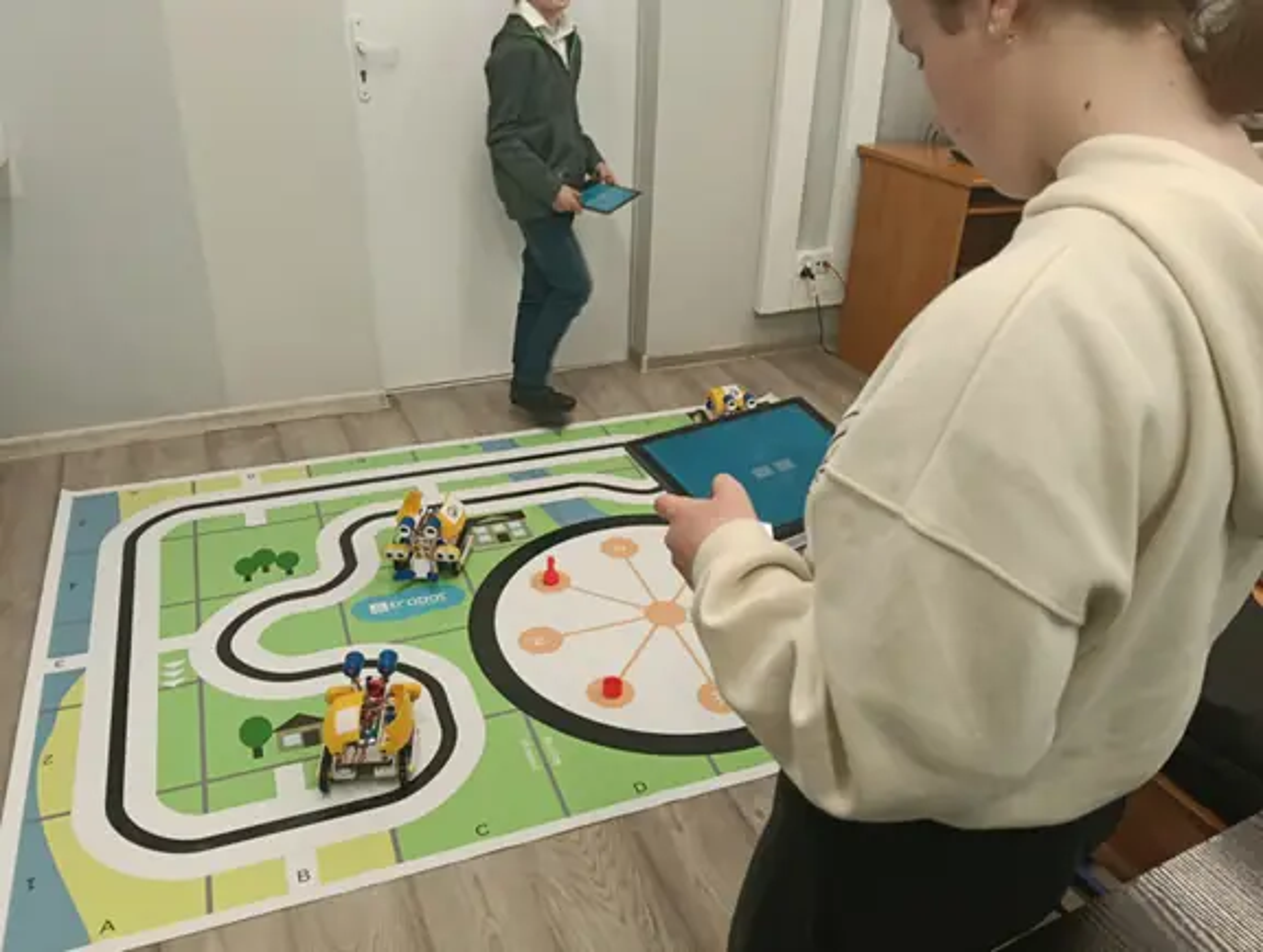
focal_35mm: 27
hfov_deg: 65.2
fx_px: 987
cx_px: 632
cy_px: 476
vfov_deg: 51.5
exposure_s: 1/33.3
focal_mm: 3.98
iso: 80
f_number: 1.8
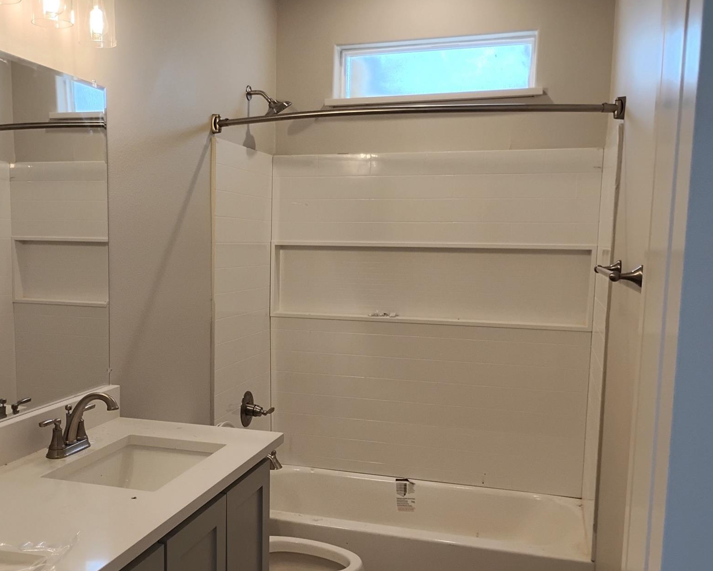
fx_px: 760
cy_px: 327
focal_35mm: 36
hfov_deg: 49.9
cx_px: 275
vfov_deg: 41.1
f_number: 1.8
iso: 409
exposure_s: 1/120
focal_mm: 4.26
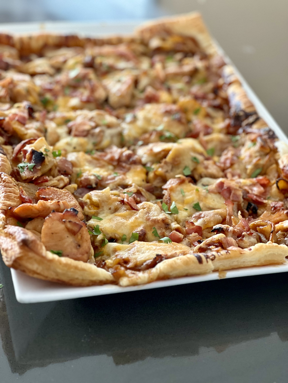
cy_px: 192
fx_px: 854
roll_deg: -4.7
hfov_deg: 19.1
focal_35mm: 77
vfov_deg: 25.3
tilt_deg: -33.9
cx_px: 144
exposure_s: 1/40
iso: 400
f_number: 2.8
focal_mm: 9
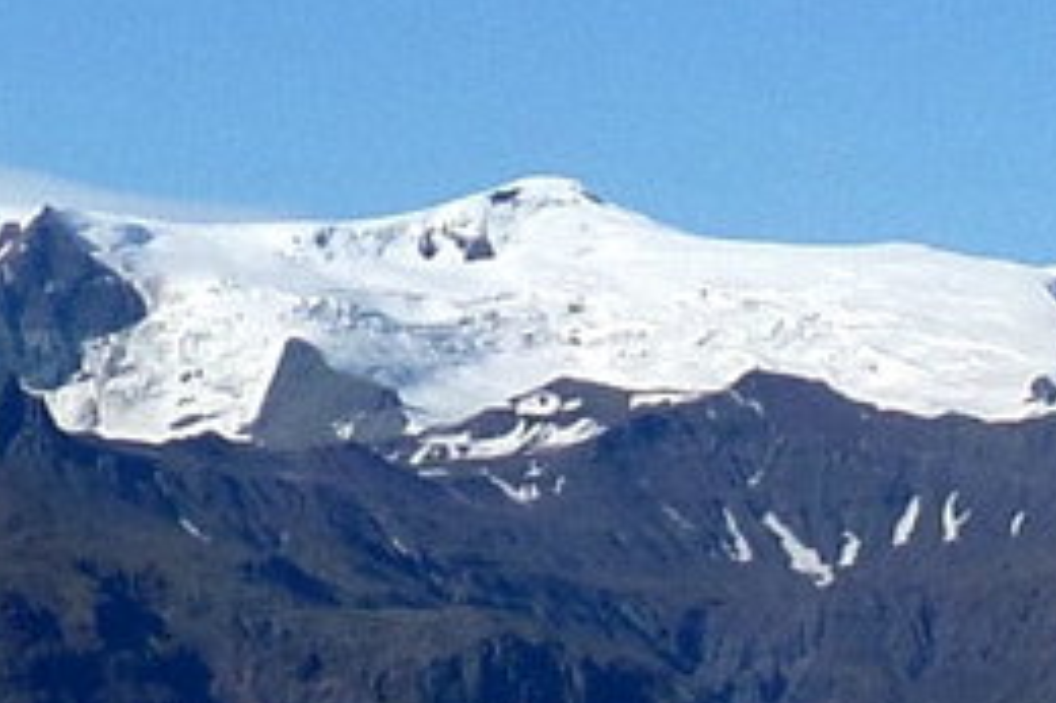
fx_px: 8413
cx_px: 1117
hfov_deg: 7.1
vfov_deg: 4.7
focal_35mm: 287
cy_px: 1122
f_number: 4.3
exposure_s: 1/1000
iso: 100
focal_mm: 6.2
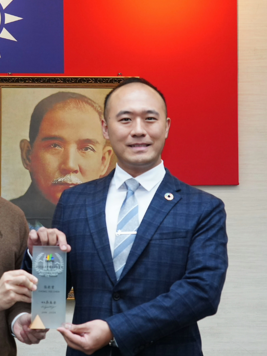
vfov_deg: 17.7
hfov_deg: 13.3
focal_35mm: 111
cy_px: 176
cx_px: 48
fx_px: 1141
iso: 2000
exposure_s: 1/161
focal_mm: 69
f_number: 5
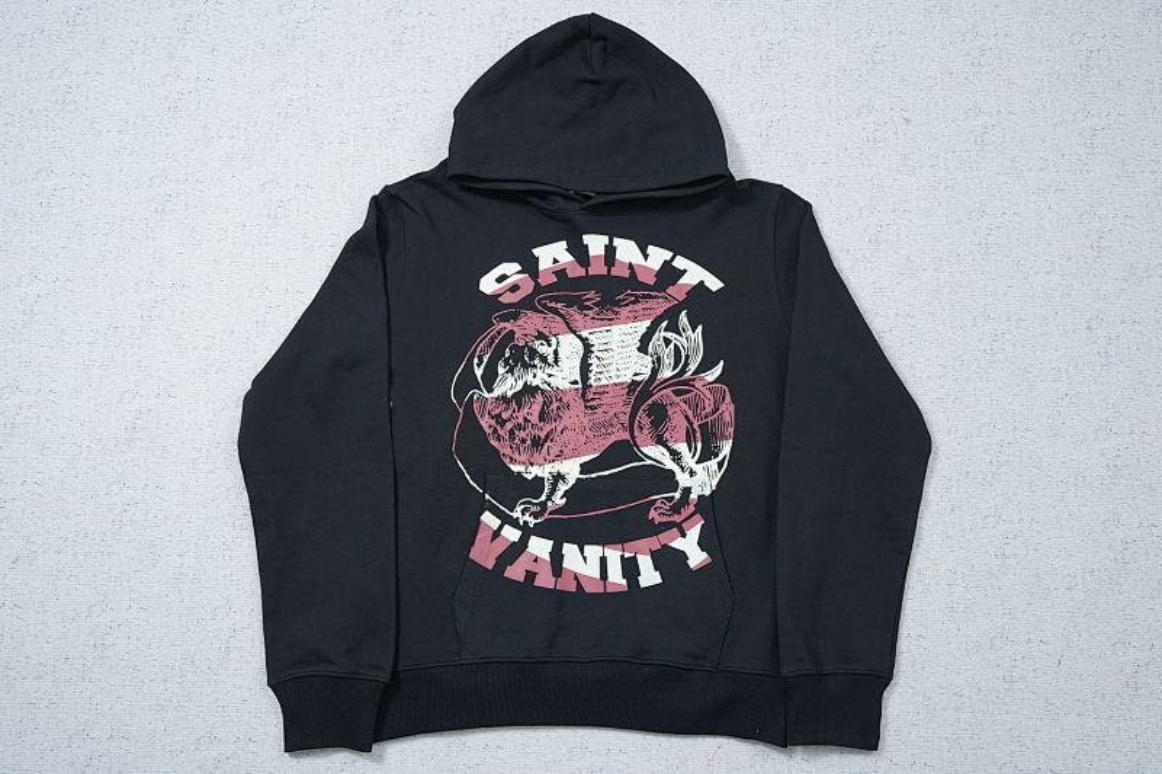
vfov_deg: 37.8
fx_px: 1129
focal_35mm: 35
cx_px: 581
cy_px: 387
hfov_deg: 54.4
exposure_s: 1/100
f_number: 10
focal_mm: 35
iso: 1600
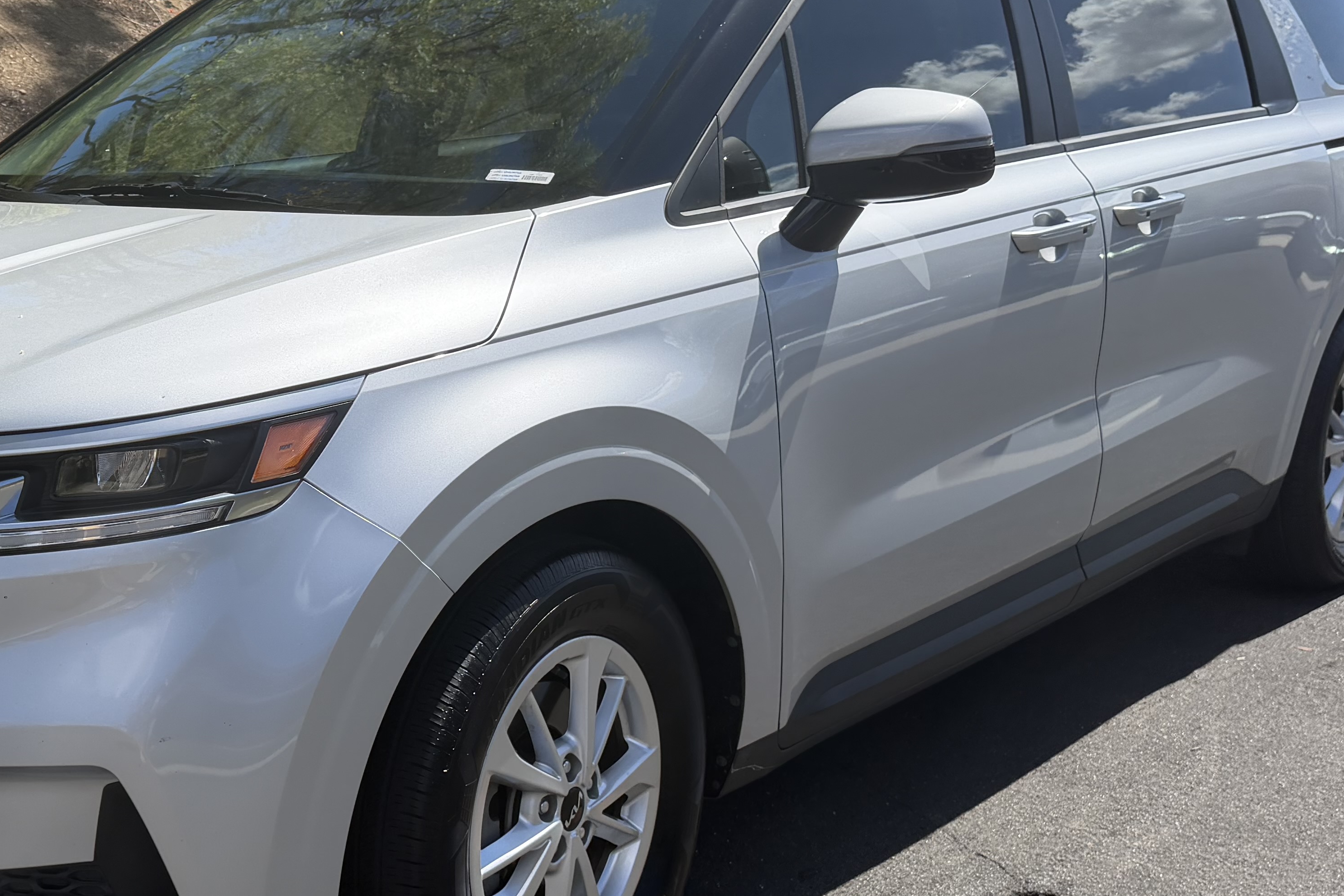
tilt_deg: -12.2
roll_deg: +0.5
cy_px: 429
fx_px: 1792
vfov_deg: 28.1
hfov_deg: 39.9
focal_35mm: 48
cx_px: 320
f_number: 1.78
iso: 100
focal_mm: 6.76
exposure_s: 1/4975
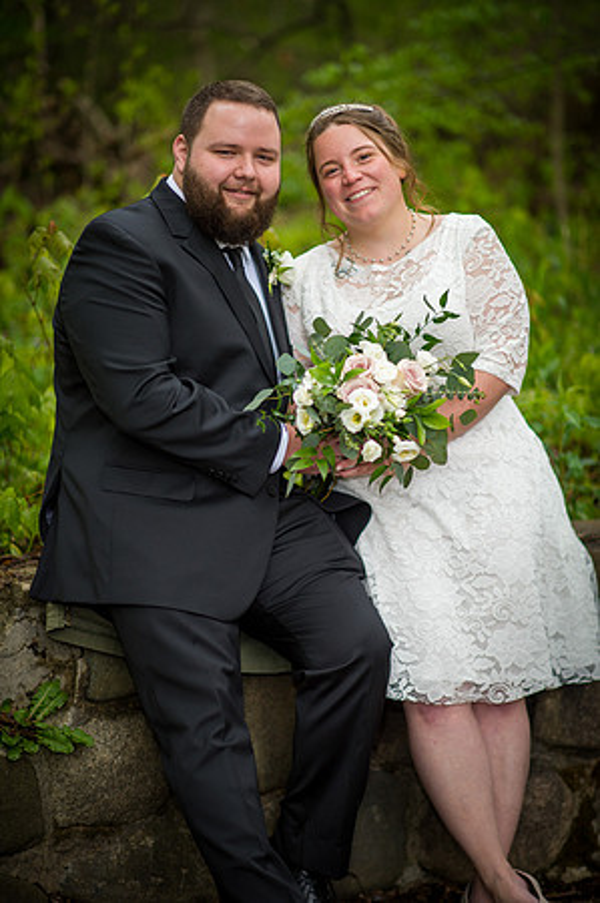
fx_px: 2130
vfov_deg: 23.9
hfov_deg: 16.0
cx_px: 300
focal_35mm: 85
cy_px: 452
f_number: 1.4
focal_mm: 85
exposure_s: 1/2000
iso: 400
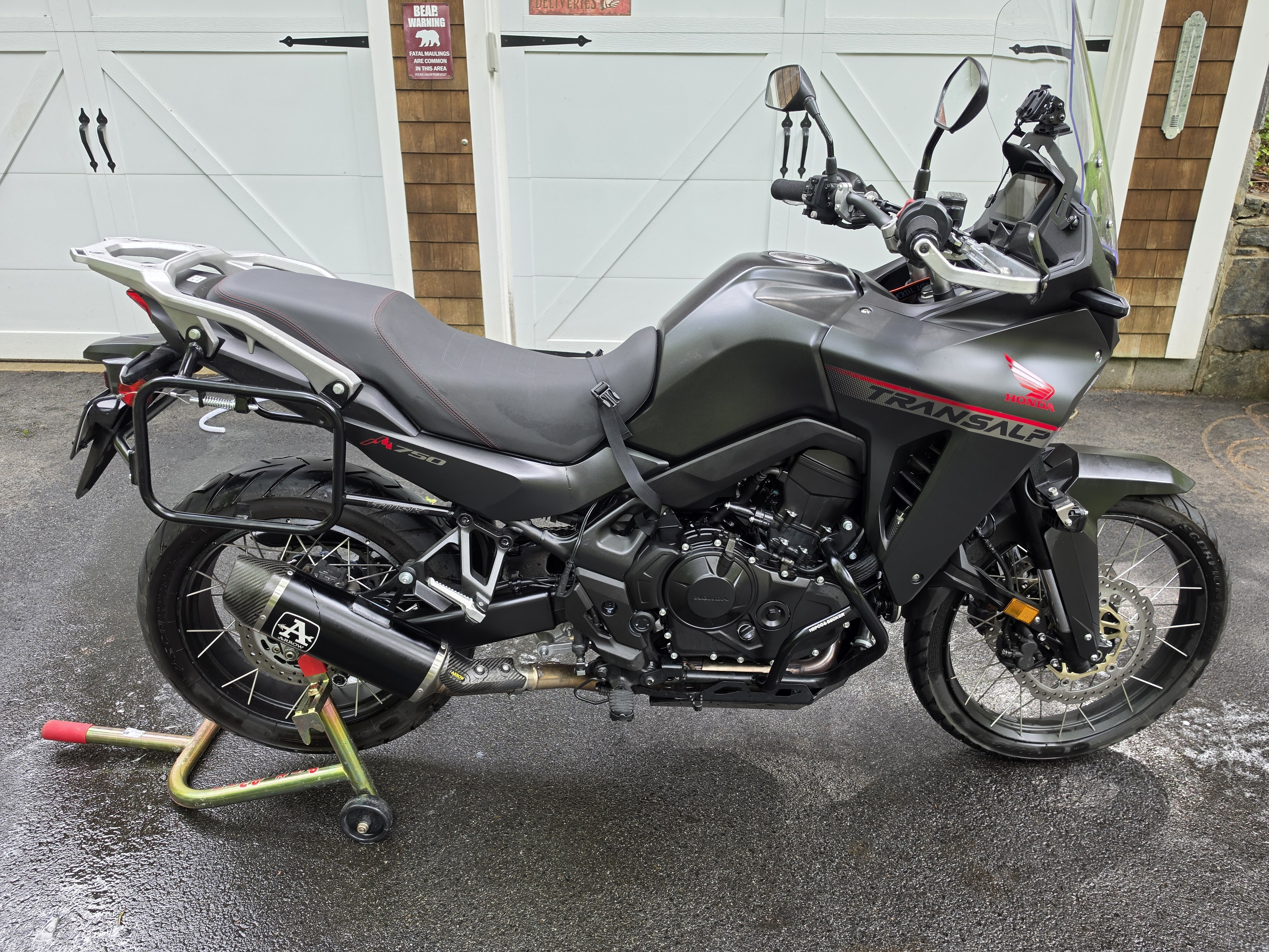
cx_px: 634
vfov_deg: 58.9
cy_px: 476
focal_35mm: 23
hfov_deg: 73.9
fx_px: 843
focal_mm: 6.5
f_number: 1.4
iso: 64
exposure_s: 1/180
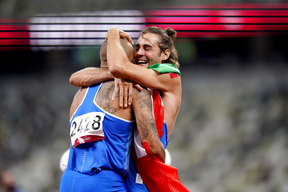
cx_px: 144
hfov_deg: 5.2
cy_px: 96
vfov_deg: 3.4
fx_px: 3200
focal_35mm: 400
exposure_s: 1/5000
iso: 4000
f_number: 2.8
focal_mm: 400
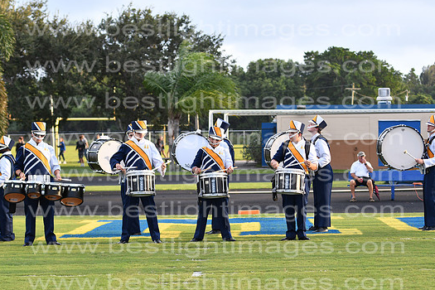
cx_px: 216
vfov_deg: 11.8
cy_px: 157
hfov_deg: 17.6
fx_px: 1402
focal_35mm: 116
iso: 400
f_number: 3.2
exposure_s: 1/500
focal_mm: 70
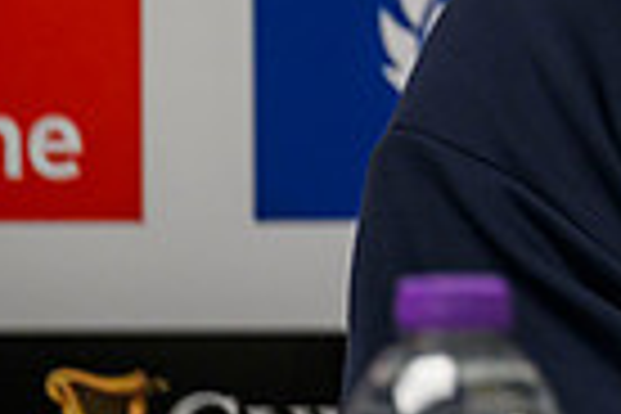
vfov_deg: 1.5
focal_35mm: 941
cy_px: -414
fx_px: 16231
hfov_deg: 2.2
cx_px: 1439
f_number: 3.2
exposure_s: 1/500
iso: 1600
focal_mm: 200
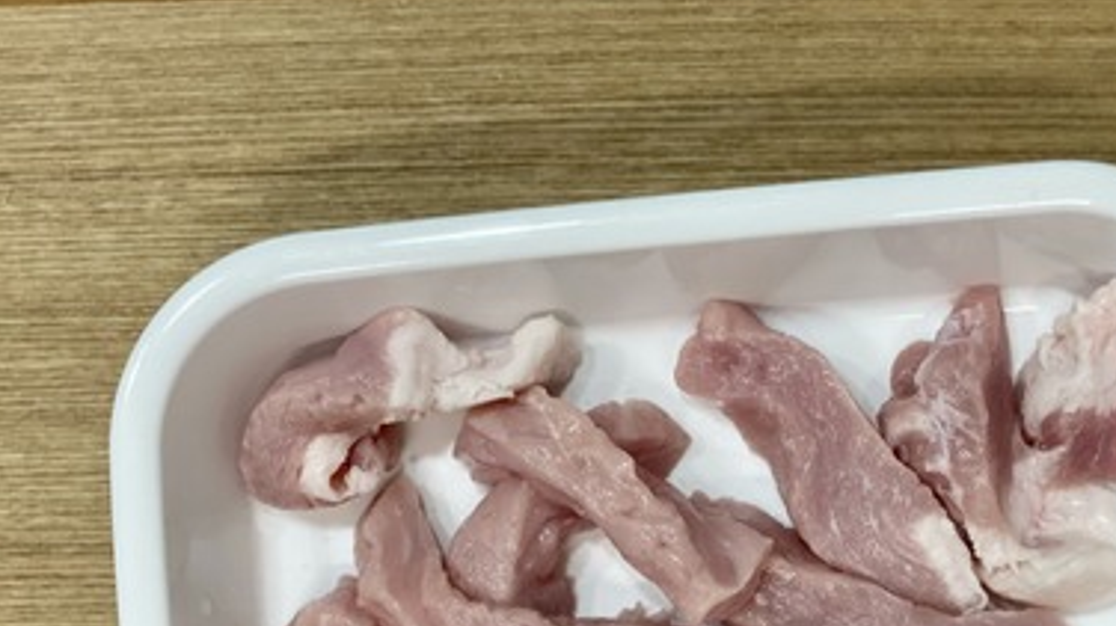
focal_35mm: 83
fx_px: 2455
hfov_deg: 25.6
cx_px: 671
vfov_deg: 14.4
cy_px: 583
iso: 125
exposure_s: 1/100
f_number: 2
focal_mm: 6
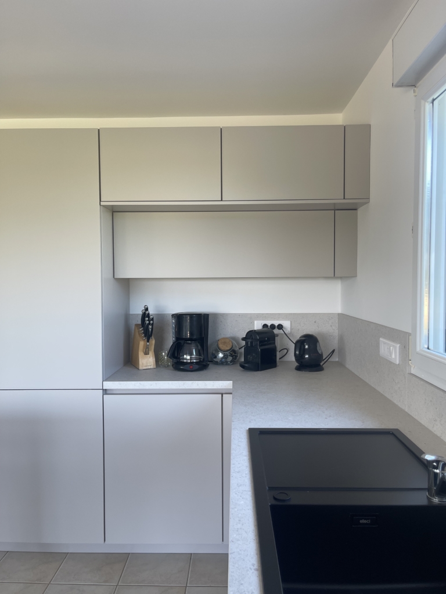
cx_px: 223
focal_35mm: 25
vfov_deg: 69.4
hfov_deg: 54.9
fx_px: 429
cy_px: 297
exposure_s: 1/121
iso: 80
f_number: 1.6
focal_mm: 5.1
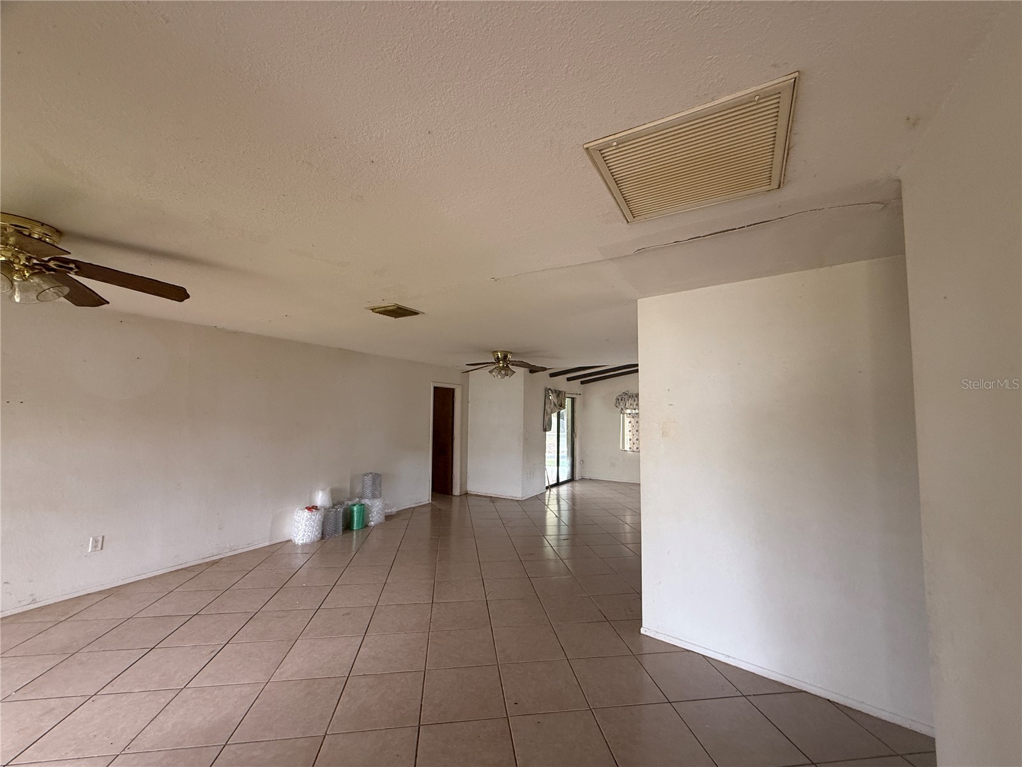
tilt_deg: +5.2
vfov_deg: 85.7
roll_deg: -0.9
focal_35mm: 14
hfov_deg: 102.1
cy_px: 384
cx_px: 511
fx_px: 413
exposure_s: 1/99
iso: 200
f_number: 2.2
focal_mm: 2.22
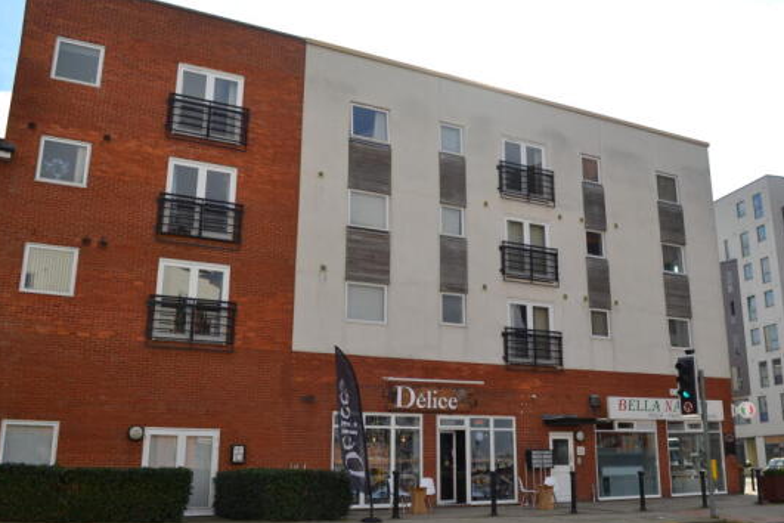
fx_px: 806
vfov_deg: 35.9
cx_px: 447
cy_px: 227
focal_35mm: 37
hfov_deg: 51.7
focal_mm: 20
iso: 100
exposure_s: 1/200
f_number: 9
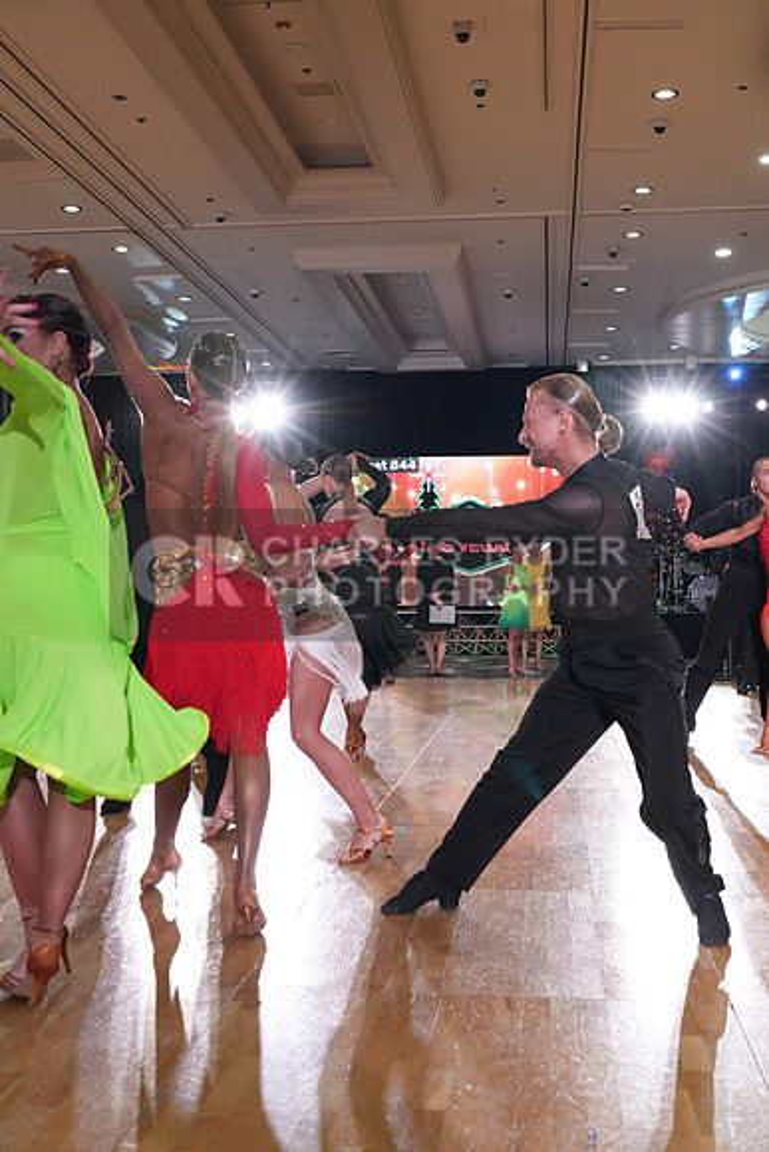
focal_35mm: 41
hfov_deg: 32.6
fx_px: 1313
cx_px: 384
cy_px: 576
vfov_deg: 47.4
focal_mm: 41
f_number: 7.1
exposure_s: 1/200
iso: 4000
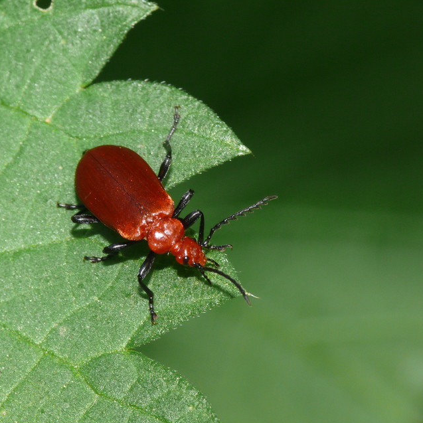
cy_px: 212
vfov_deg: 7.8
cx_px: 144
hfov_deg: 7.8
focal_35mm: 225
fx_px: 3111
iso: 200
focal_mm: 40.2
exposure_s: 1/30
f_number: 9
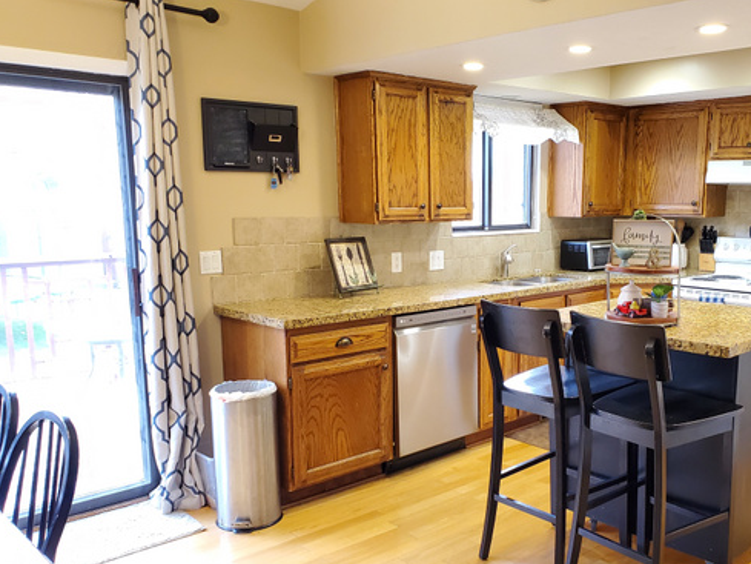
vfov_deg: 41.7
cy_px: 329
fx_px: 738
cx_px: 484
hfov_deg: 53.2
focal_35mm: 34
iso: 400
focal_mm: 4.3
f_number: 2.4
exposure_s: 1/39
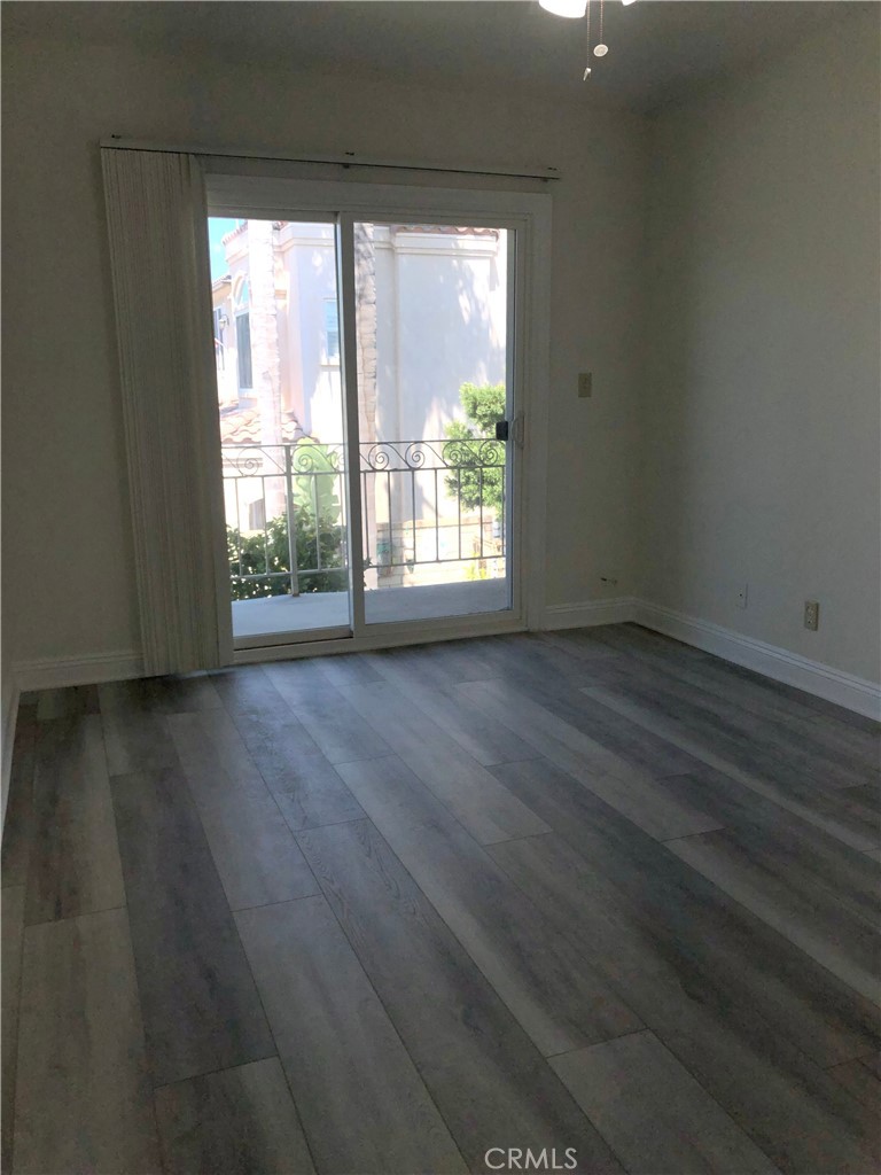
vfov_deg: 63.4
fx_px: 950
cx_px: 440
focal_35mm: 28
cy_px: 588
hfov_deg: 49.7
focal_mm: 4
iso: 20
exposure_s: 1/883
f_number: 1.8
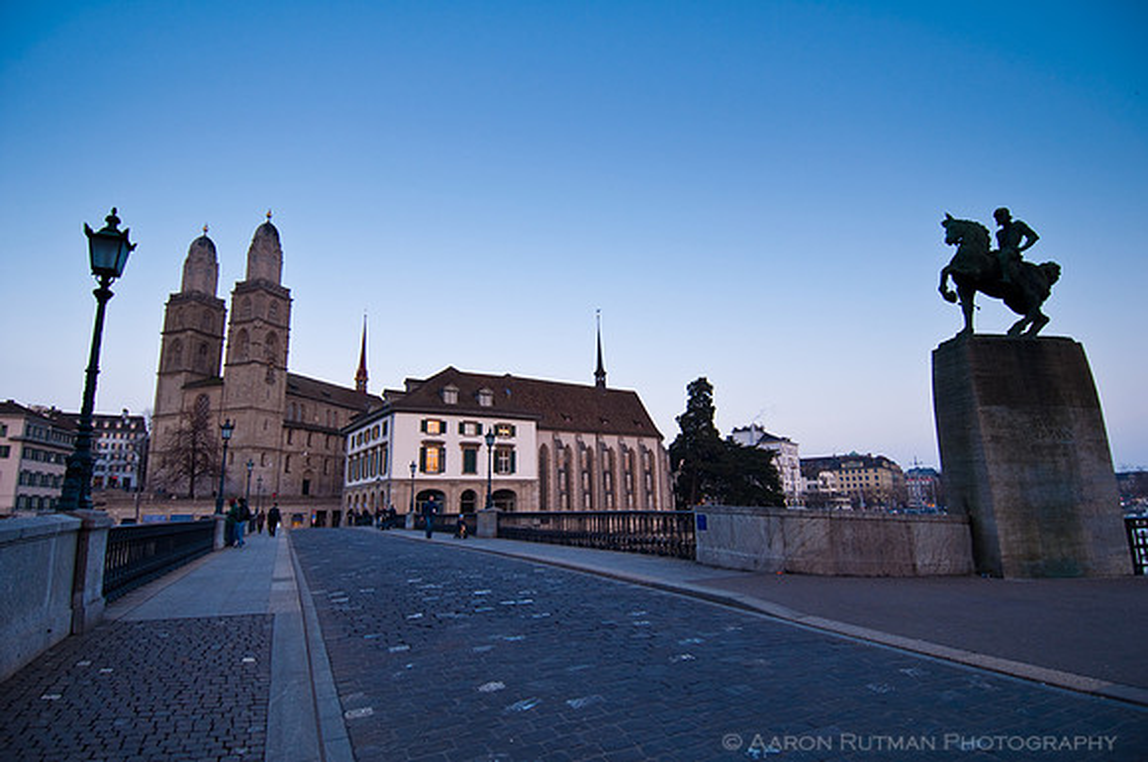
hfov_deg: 90.1
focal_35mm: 18
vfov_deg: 67.2
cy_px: 381
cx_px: 574
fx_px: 573
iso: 200
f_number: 4.5
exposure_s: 1/80
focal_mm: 12
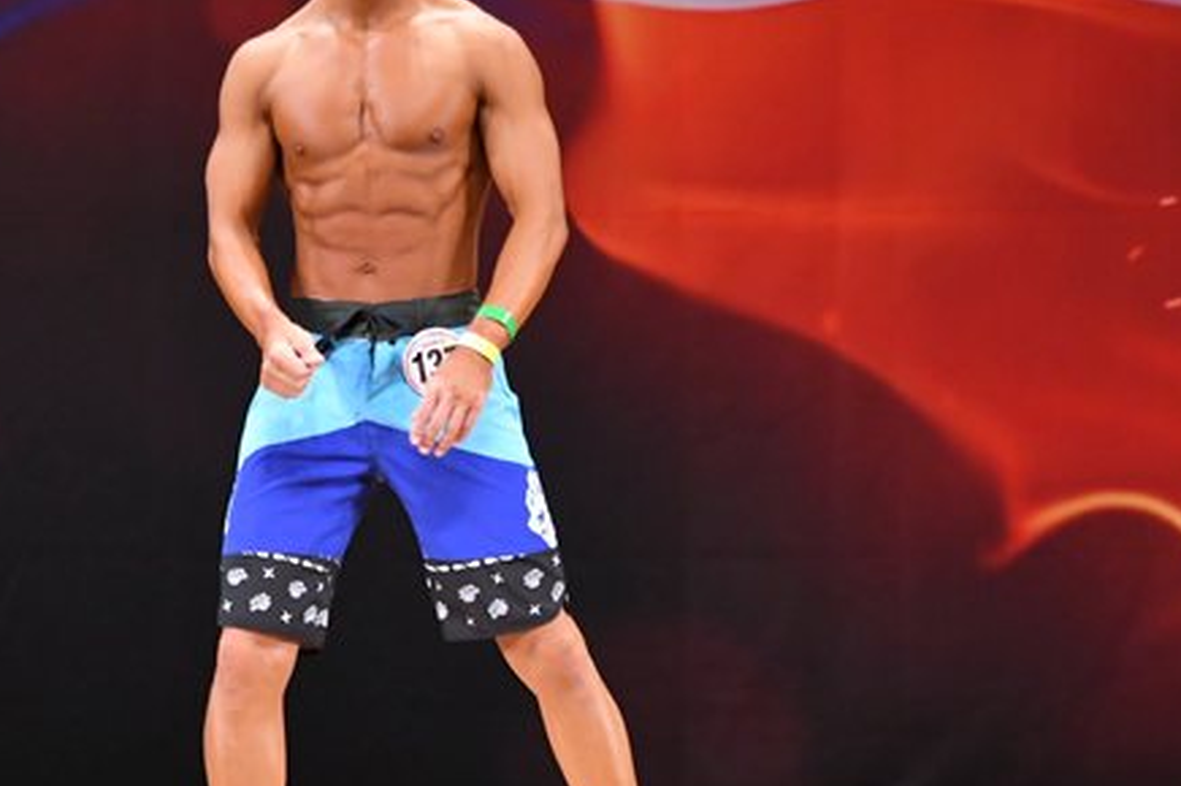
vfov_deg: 3.2
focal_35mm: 427
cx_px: 443
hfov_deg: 4.8
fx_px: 13997
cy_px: 347
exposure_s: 1/400
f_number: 5.6
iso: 3200
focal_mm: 160
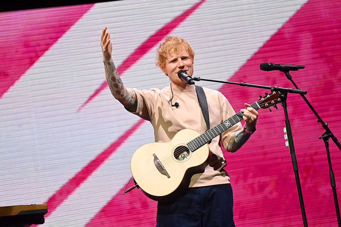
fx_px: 2413
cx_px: 173
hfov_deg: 8.1
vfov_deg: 5.4
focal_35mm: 255
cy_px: 110
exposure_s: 1/3200
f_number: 2.8
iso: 3200
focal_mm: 200
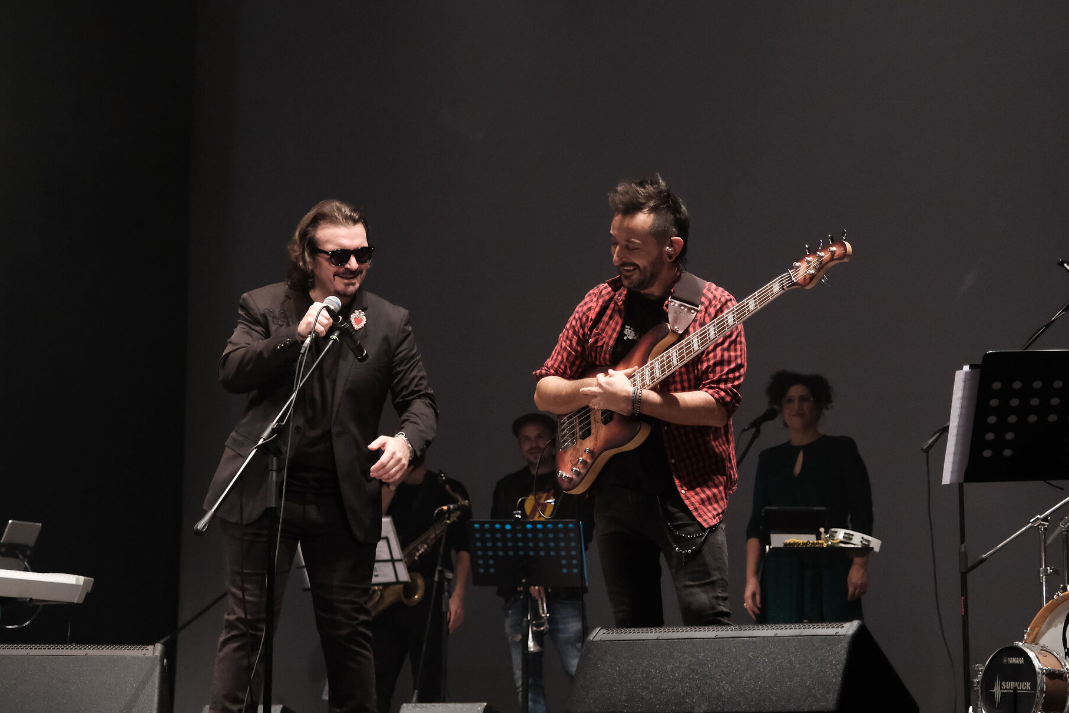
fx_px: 2435
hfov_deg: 24.7
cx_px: 651
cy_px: 419
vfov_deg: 16.6
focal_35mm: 82
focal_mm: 41.4
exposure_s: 1/280
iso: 3200
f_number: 2.8
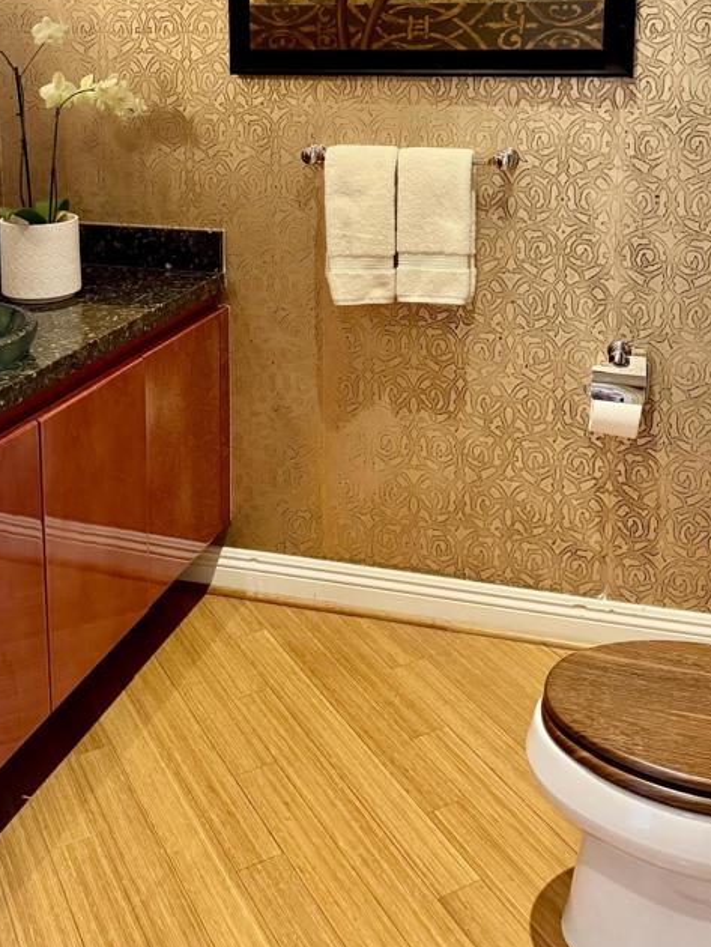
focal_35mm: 39
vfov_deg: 45.5
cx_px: 361
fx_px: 1067
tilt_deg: -7.2
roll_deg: +1.4
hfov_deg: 36.8
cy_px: 195
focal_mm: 6.76
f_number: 1.78
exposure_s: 1/60
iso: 400
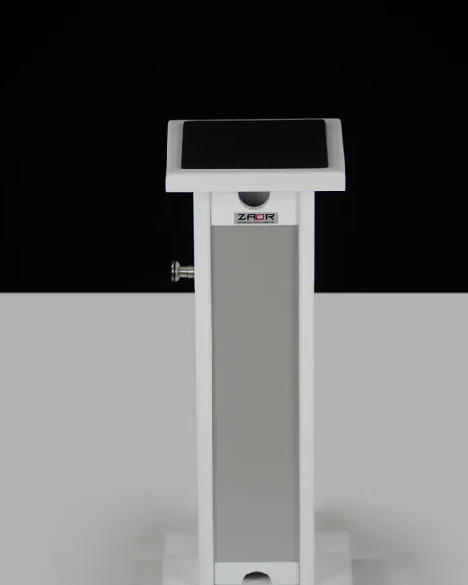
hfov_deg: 9.0
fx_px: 2977
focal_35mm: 172
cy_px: 353
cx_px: 243
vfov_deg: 11.2
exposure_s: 1/125
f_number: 4.5
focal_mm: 140
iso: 200
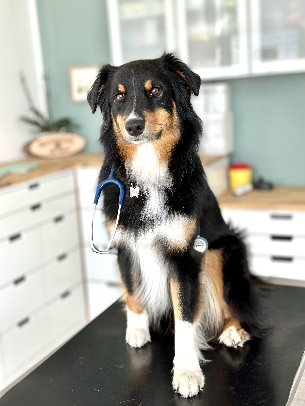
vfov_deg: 39.7
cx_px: 152
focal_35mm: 48
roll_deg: +3.5
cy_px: 203
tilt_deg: -11.6
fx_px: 564
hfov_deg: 30.3
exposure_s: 1/121
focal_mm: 6.86
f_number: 1.78
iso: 100
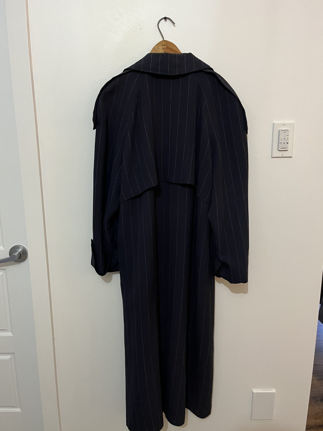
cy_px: 209
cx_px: 157
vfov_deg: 65.3
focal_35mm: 27
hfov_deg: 51.3
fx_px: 336
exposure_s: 1/40
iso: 400
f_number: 1.6
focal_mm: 5.1
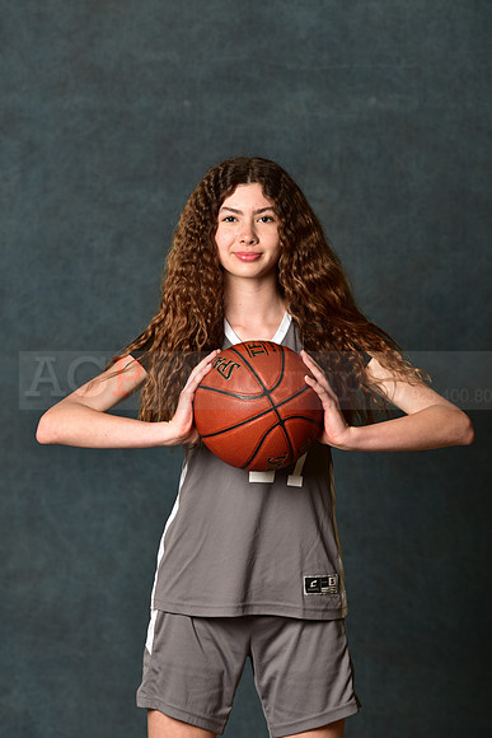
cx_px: 246
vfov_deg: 15.2
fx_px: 2766
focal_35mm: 135
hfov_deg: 10.2
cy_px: 369
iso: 200
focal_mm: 135
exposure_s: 1/200
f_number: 4.5
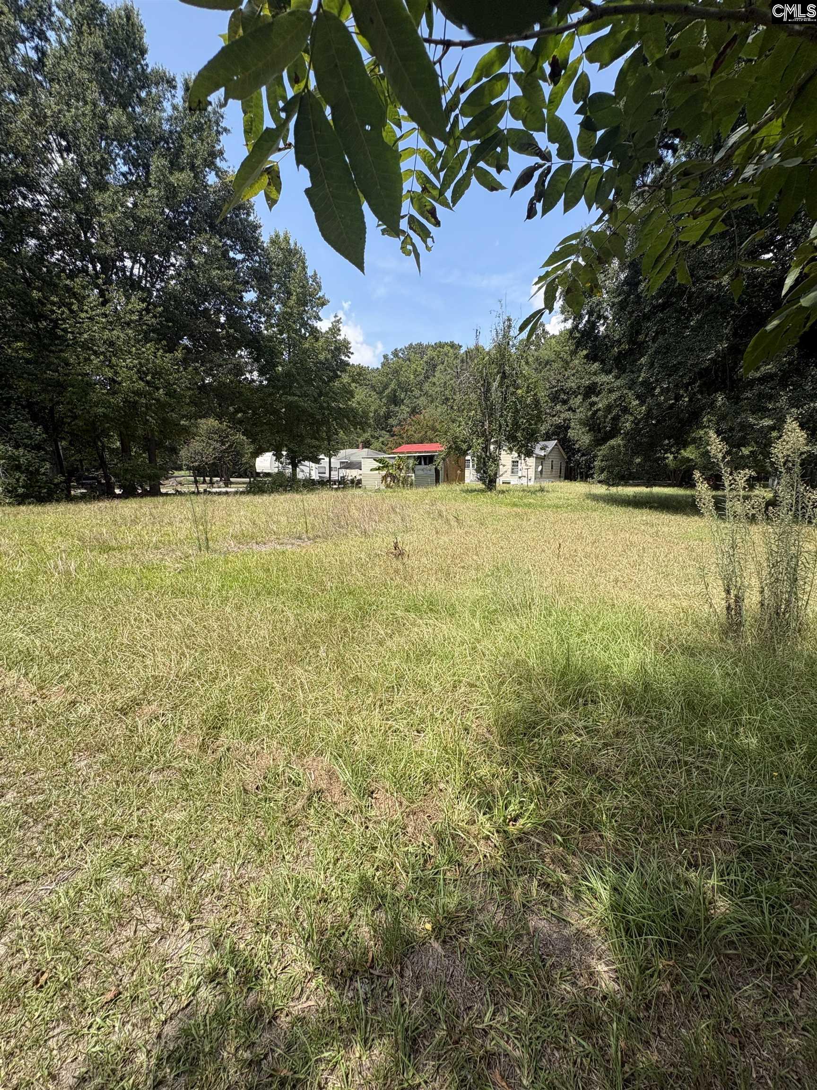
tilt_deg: -7.4
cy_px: 545
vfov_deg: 102.1
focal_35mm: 14
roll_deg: -0.3
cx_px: 408
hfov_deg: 85.7
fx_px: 441
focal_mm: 2.22
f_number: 2.2
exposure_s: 1/1034
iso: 50
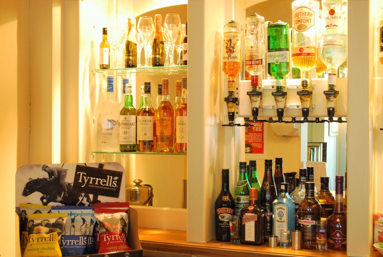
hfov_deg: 36.8
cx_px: 192
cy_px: 128
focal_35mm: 54
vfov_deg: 25.1
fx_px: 575
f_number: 5.6
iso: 400
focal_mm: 36
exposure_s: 1/10
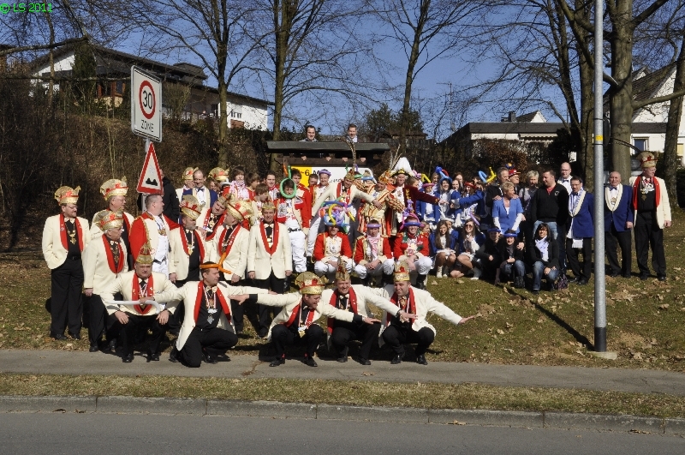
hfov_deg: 43.7
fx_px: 855
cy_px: 228
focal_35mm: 45
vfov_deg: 29.8
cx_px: 342
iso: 400
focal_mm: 30
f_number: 25
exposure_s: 1/200
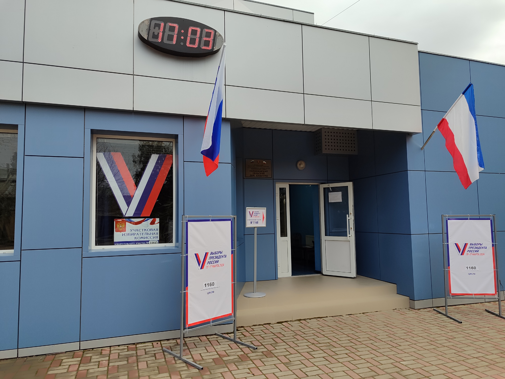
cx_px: 252
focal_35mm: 25
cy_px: 190
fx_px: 365
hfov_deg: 69.4
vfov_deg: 54.9
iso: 50
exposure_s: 1/183
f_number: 1.89
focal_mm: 5.95
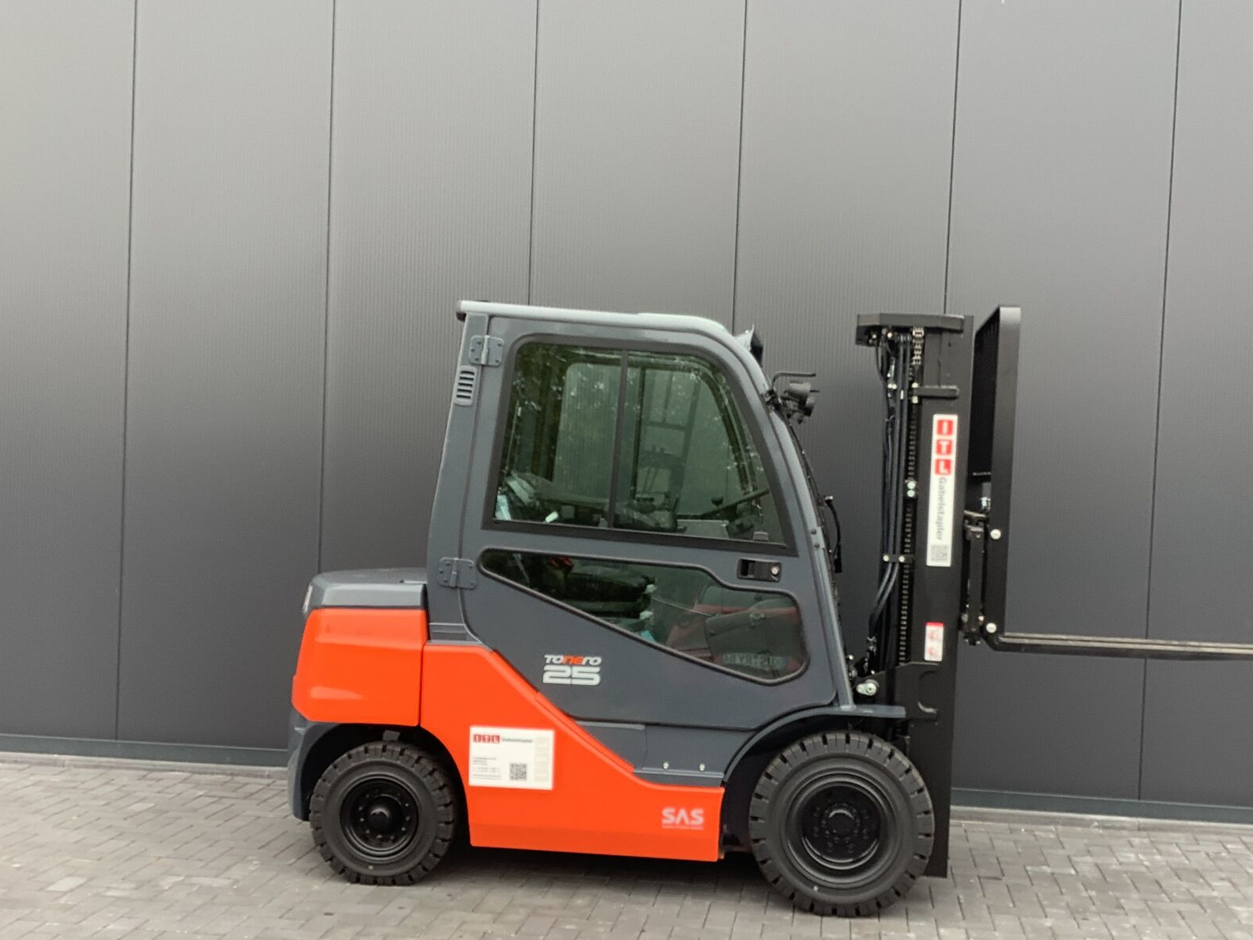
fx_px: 1448
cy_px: 513
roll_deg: -1.9
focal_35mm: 40
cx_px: 716
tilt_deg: -3.6
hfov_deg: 46.7
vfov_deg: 35.9
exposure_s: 1/120
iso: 50
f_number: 2.4
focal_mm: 3.3
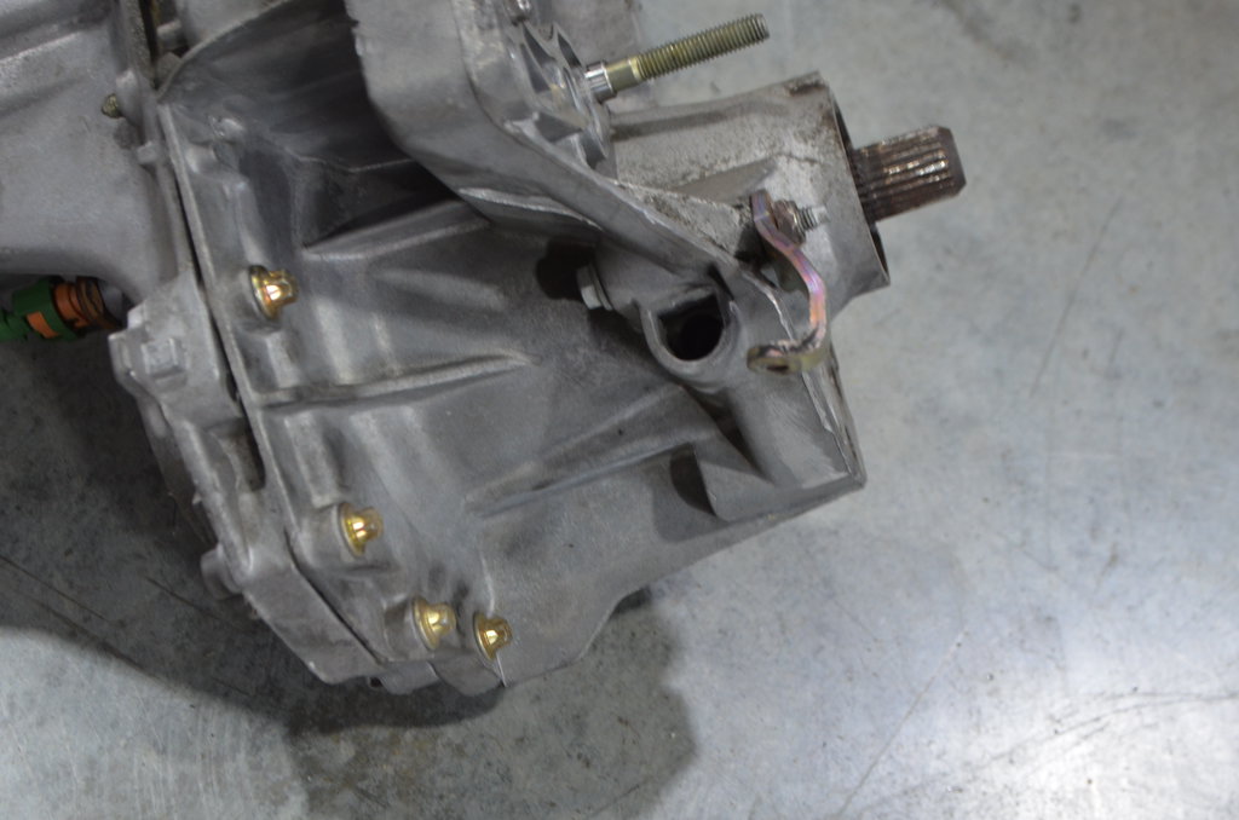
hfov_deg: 29.9
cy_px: 410
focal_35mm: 68
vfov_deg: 20.1
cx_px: 620
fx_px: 2318
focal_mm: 45
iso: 800
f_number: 5.3
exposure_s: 1/40
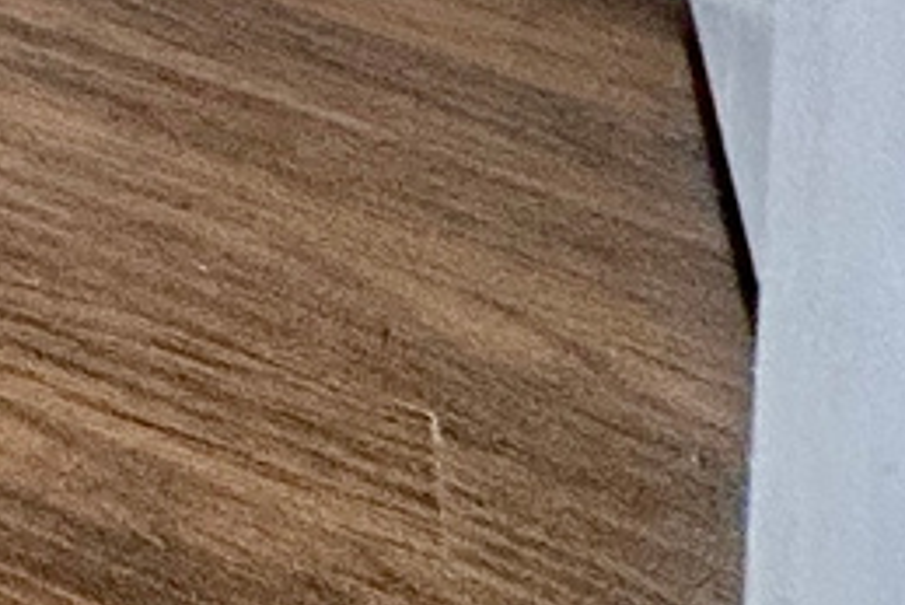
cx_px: -2282
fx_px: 2892
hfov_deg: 9.5
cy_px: -1668
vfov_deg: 8.2
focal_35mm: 115
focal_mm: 2.22
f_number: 2.2
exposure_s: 1/120
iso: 100
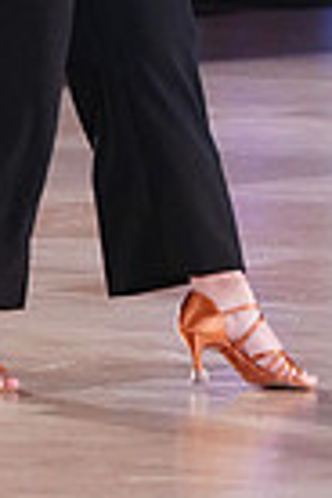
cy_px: -310
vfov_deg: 2.6
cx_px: 312
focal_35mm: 793
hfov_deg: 1.7
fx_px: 10969
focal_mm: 189
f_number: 4
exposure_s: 1/400
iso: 5000
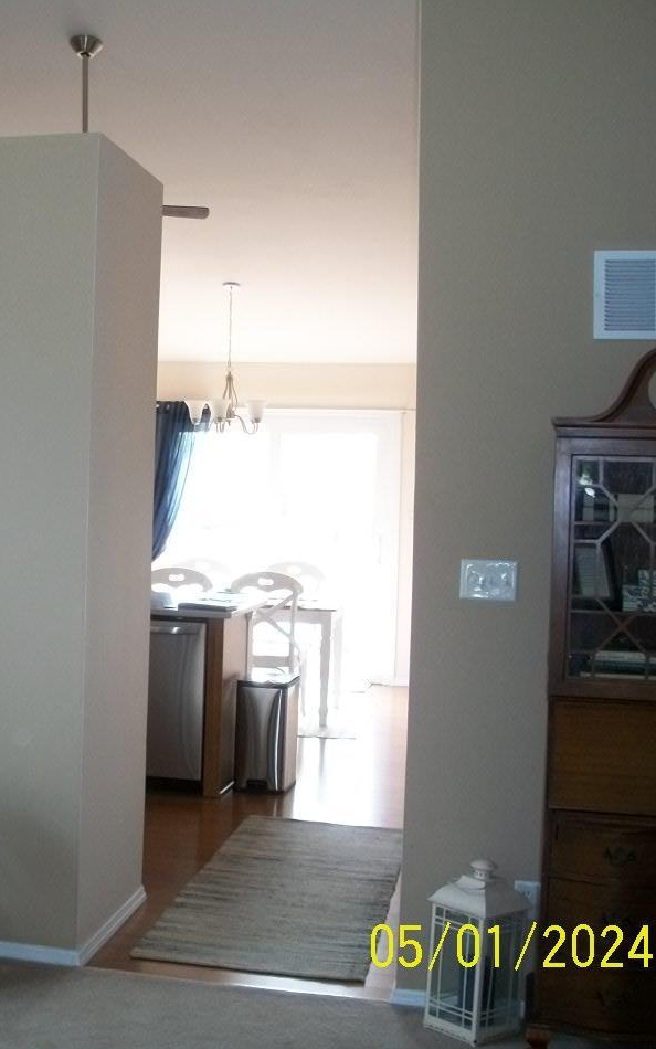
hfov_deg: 24.8
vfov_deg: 40.3
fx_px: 1430
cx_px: 19
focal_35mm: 50
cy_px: 529
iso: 160
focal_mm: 6.3
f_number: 3.1
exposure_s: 1/40
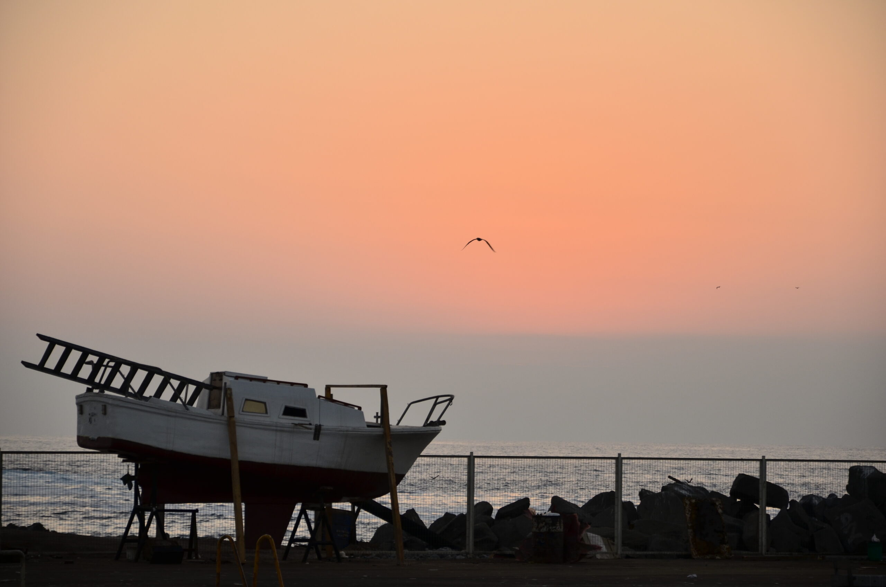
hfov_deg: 13.1
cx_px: 443
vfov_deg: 8.7
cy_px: 294
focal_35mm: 158
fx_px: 3869
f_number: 5.6
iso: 160
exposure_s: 1/200
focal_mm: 105
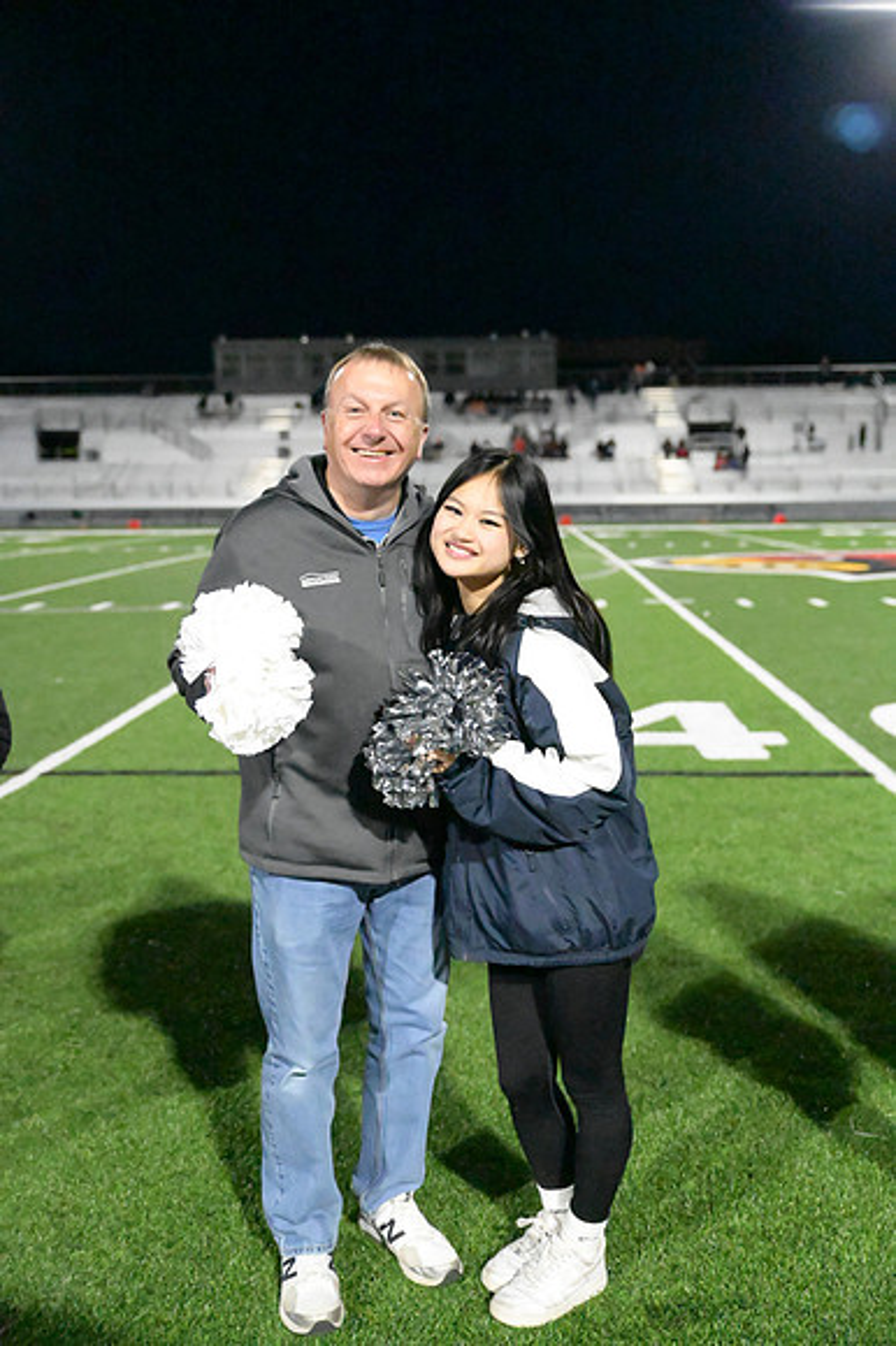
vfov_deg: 53.2
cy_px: 673
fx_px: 1346
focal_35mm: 36
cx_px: 448
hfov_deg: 36.8
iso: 51200
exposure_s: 1/8000
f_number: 2.8
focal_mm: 36
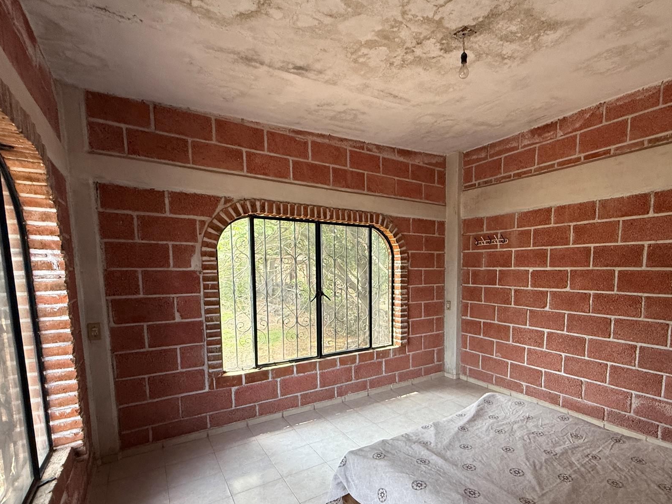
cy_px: 308
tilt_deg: -4.5
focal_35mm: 18
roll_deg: +0.5
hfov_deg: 86.9
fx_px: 349
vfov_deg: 70.7
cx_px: 395
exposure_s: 1/99
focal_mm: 2.22
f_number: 2.2
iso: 250
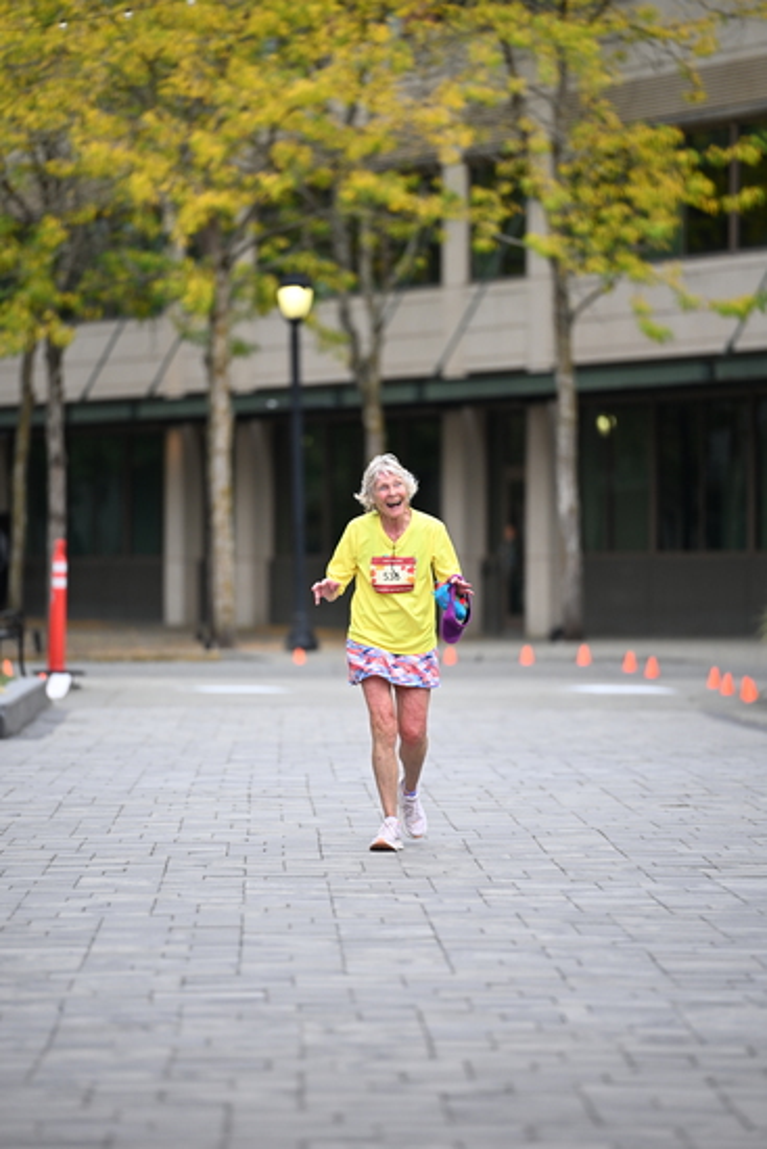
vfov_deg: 10.3
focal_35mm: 200
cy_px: 574
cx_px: 384
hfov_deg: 6.9
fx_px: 6387
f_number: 2.8
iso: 640
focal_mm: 200
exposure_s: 1/1600
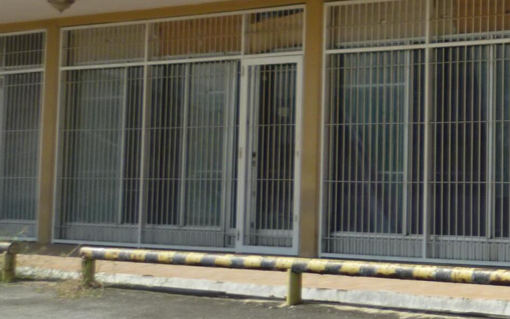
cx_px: 813
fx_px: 1459
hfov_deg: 17.4
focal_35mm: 105
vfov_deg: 12.3
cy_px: -30
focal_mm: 5.5
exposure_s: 1/200
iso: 100
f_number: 8
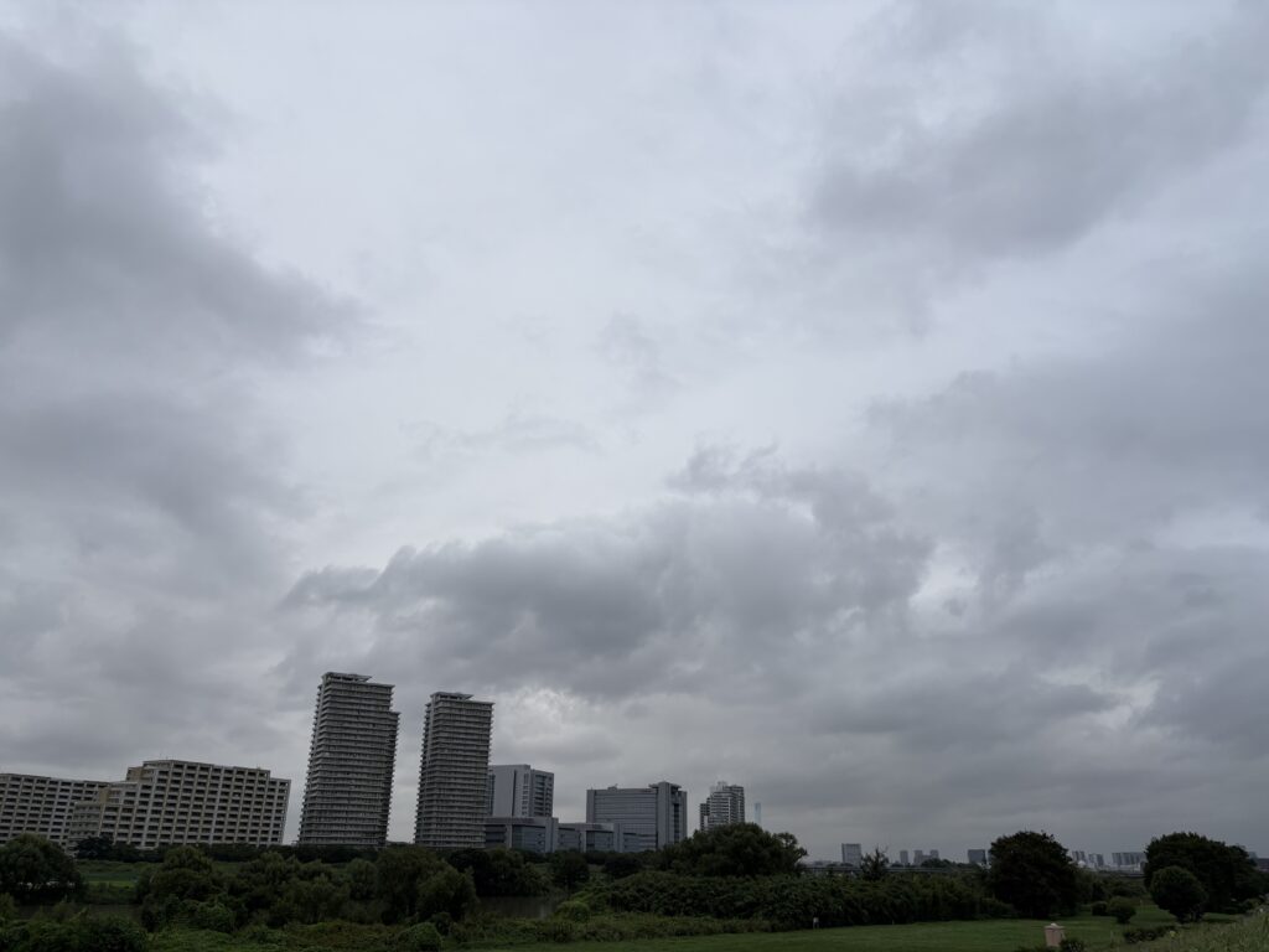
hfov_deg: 67.3
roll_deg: -0.7
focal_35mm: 26
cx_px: 634
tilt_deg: +21.8
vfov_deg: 53.1
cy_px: 476
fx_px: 953
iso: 50
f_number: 1.6
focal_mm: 5.96
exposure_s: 1/390
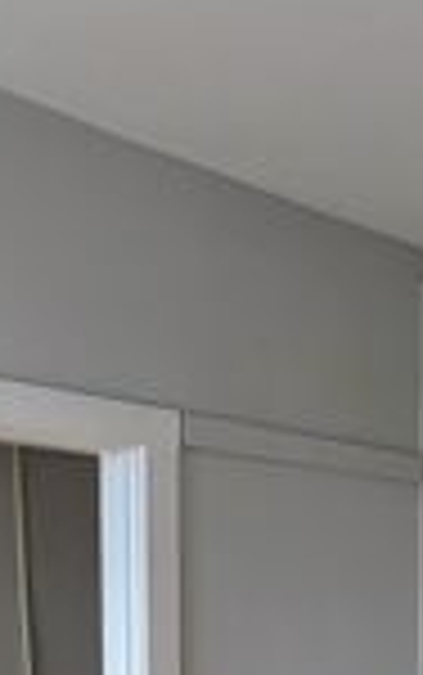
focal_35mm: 68
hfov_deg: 17.2
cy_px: 742
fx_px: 1252
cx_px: 644
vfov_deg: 27.6
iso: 47
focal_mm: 2.35
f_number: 2.2
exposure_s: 1/59
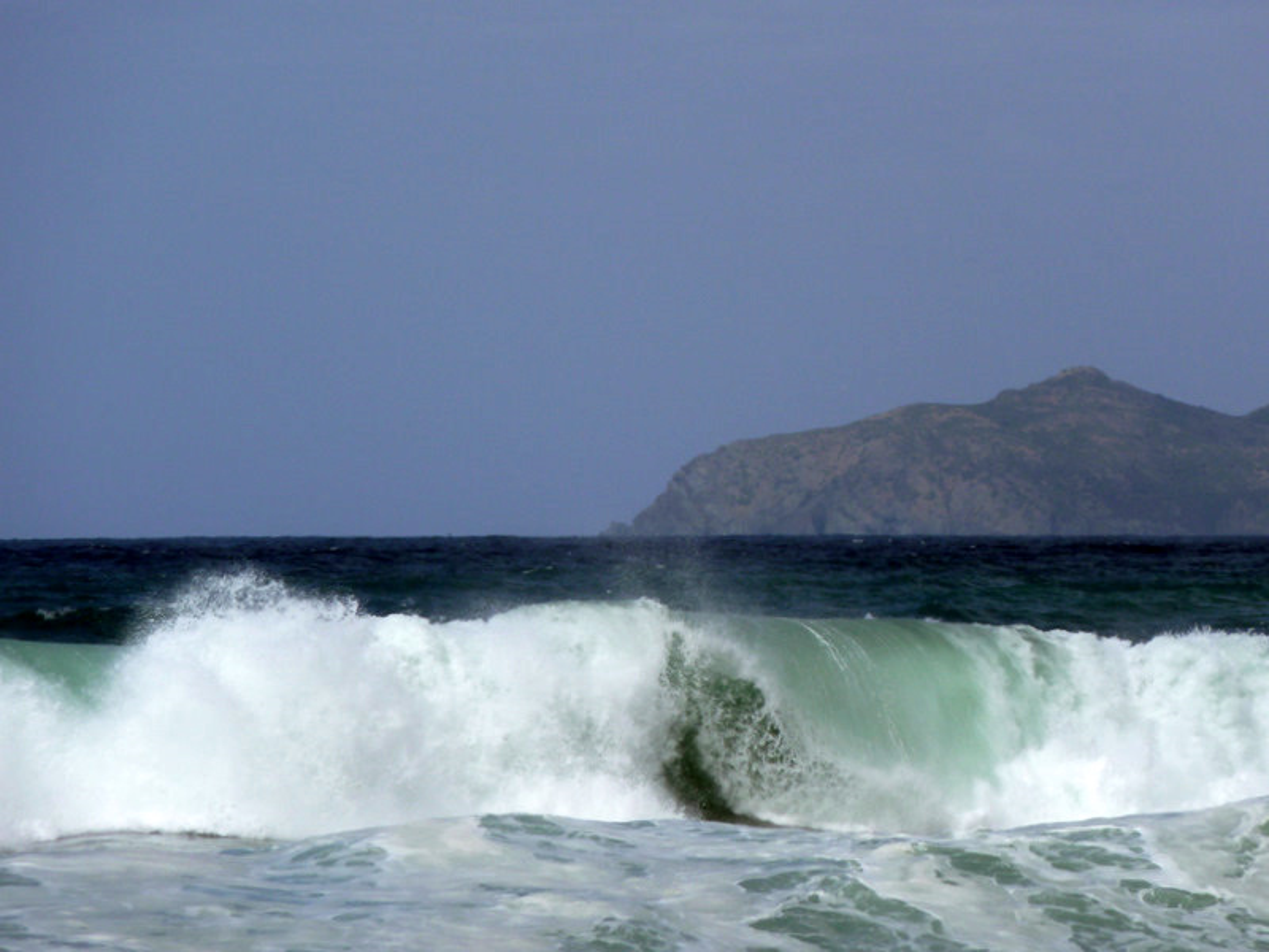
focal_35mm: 334
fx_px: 12244
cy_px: 476
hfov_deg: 5.9
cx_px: 634
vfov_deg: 4.5
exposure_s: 1/640
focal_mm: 49.2
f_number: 5.6
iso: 80
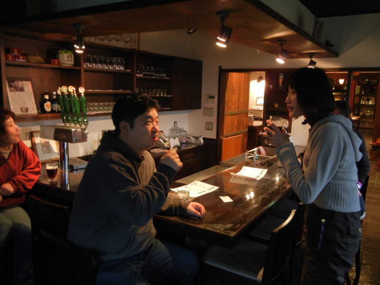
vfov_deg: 46.8
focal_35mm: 30
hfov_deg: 60.0
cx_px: 190
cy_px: 142
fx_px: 329
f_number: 3.5
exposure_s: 1/15
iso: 271
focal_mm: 5.4
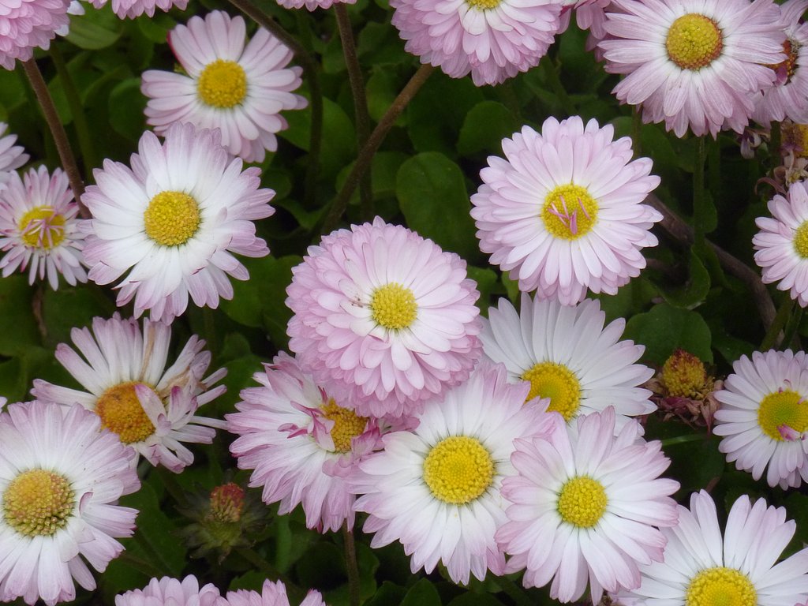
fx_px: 3455
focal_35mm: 148
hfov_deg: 13.3
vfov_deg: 10.0
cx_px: 404
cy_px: 303
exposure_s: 1/250
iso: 200
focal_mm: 25.2
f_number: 7.1
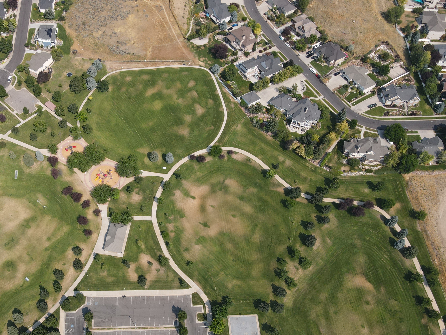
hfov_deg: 51.7
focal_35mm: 35
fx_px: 451
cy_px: 217
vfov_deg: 40.3
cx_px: 150
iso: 100
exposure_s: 1/640
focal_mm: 4.5
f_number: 2.8
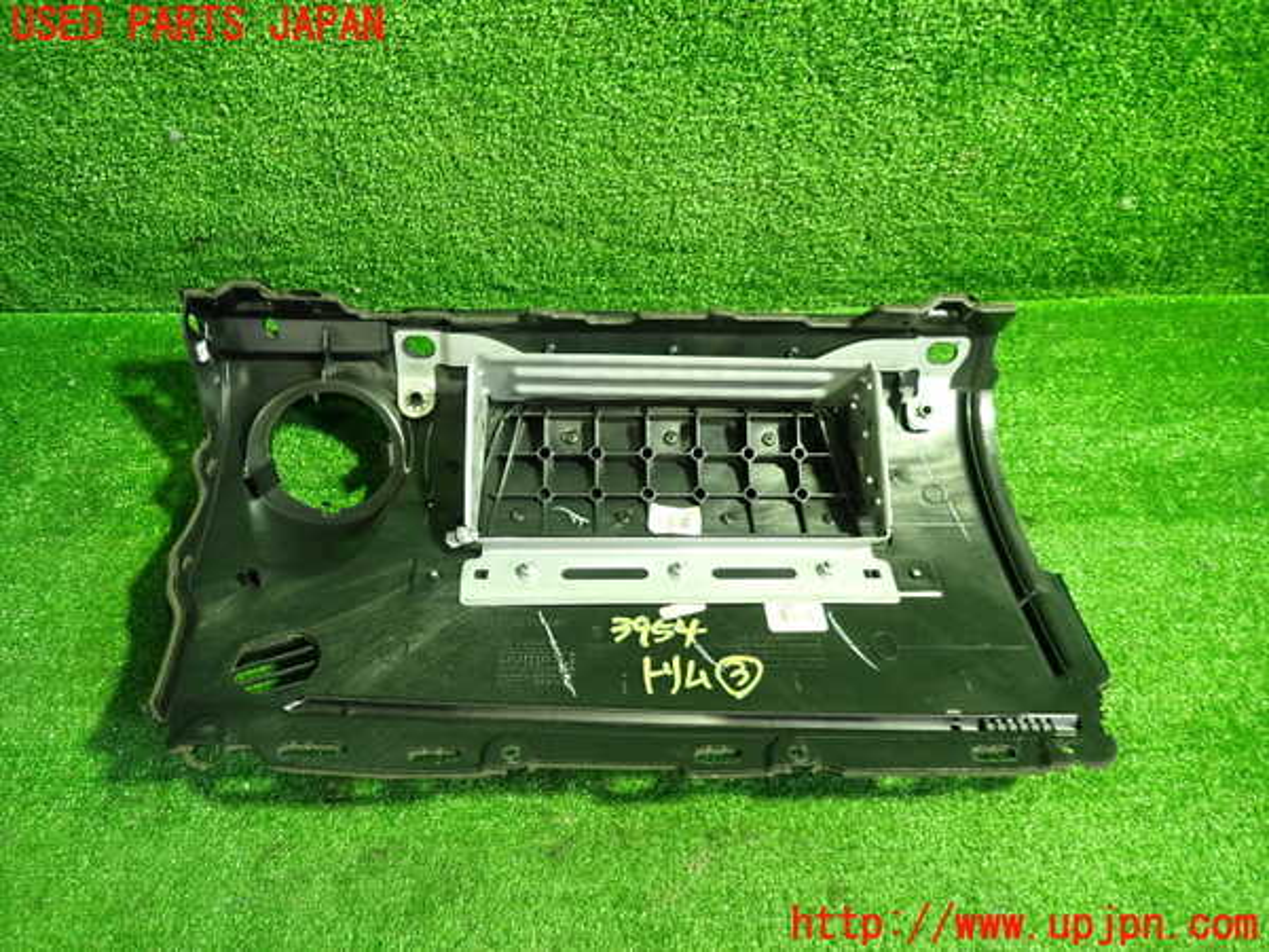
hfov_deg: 69.4
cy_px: 476
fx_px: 916
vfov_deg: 54.9
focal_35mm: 25
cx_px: 634
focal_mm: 4.5
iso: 400
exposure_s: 1/30
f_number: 2
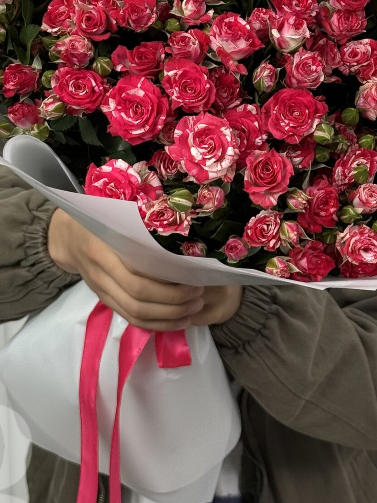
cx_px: 258
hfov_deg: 13.3
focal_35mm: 111
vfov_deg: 17.5
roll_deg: -0.1
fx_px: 1612
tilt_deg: -9.0
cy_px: 51
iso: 64
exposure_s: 1/260
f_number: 1.78
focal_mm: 6.76
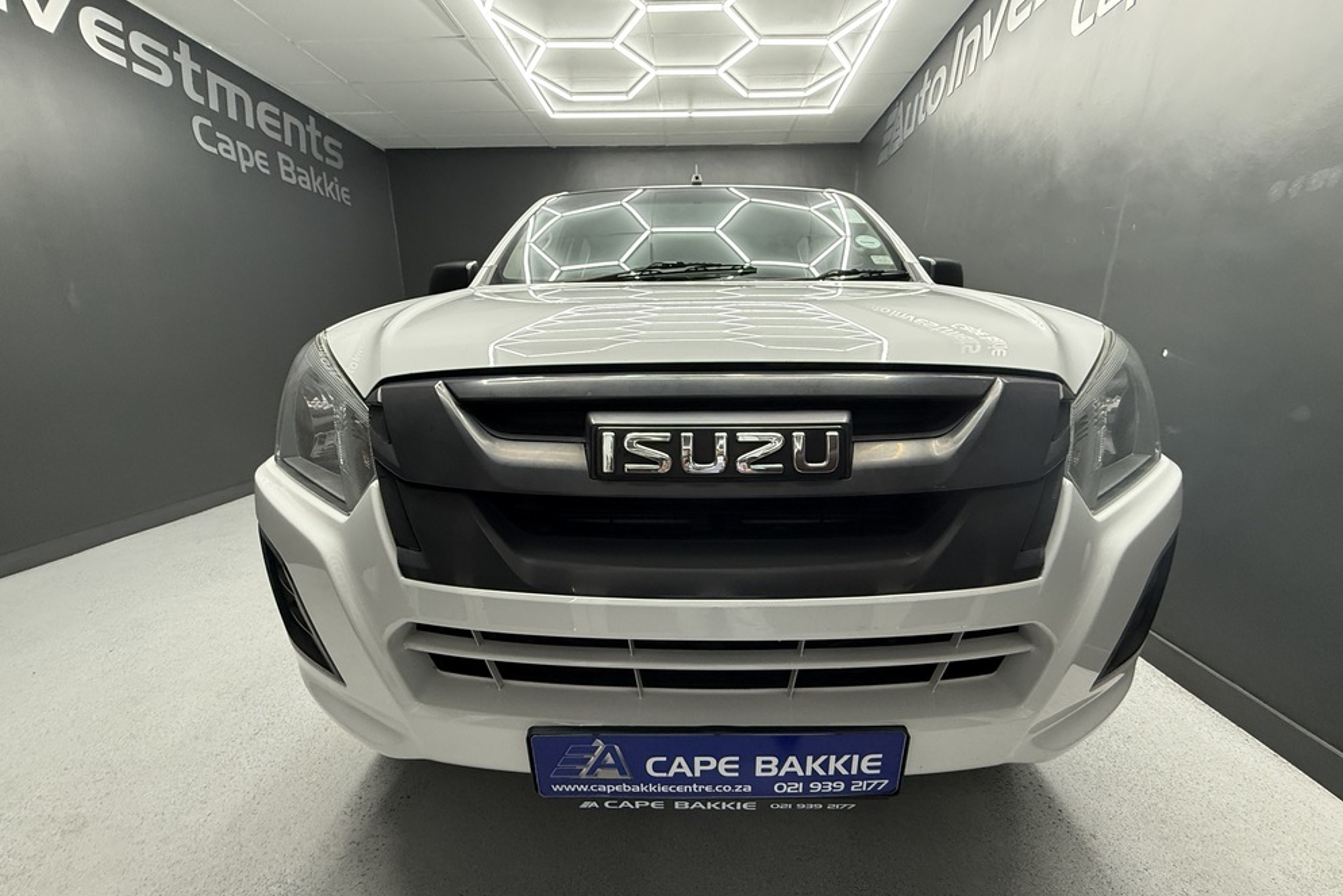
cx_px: 681
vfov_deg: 76.9
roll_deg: -0.5
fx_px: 560
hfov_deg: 100.4
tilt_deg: -15.8
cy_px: 515
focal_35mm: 15
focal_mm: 2.22
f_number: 2.2
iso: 320
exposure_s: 1/100
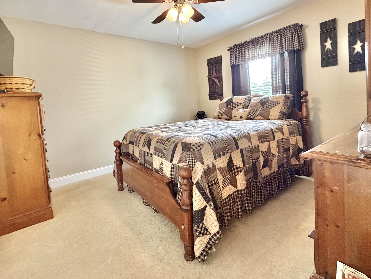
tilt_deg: -1.5
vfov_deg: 70.9
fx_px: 193
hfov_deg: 87.7
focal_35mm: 18
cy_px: 113
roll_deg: +3.8
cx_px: 181
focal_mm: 2.22
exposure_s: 1/60
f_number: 2.2
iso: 500
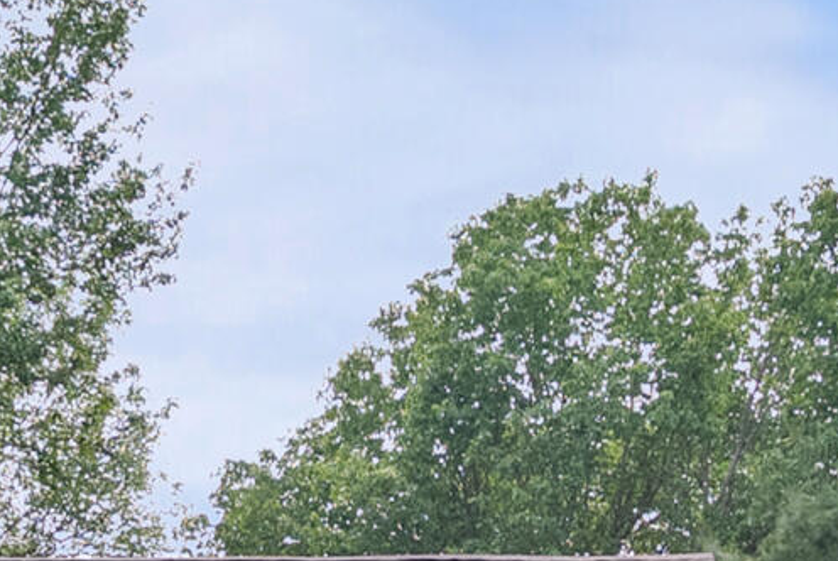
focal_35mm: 142
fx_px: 3310
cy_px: 1359
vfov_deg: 8.8
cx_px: 384
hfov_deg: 14.4
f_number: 7.1
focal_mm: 23.5
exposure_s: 1/800
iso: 320
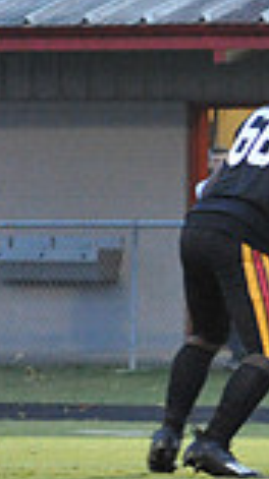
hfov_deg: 1.6
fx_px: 9867
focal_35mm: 776
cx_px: 770
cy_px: 153
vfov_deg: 2.8
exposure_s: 1/250
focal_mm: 200
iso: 6400
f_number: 5.6
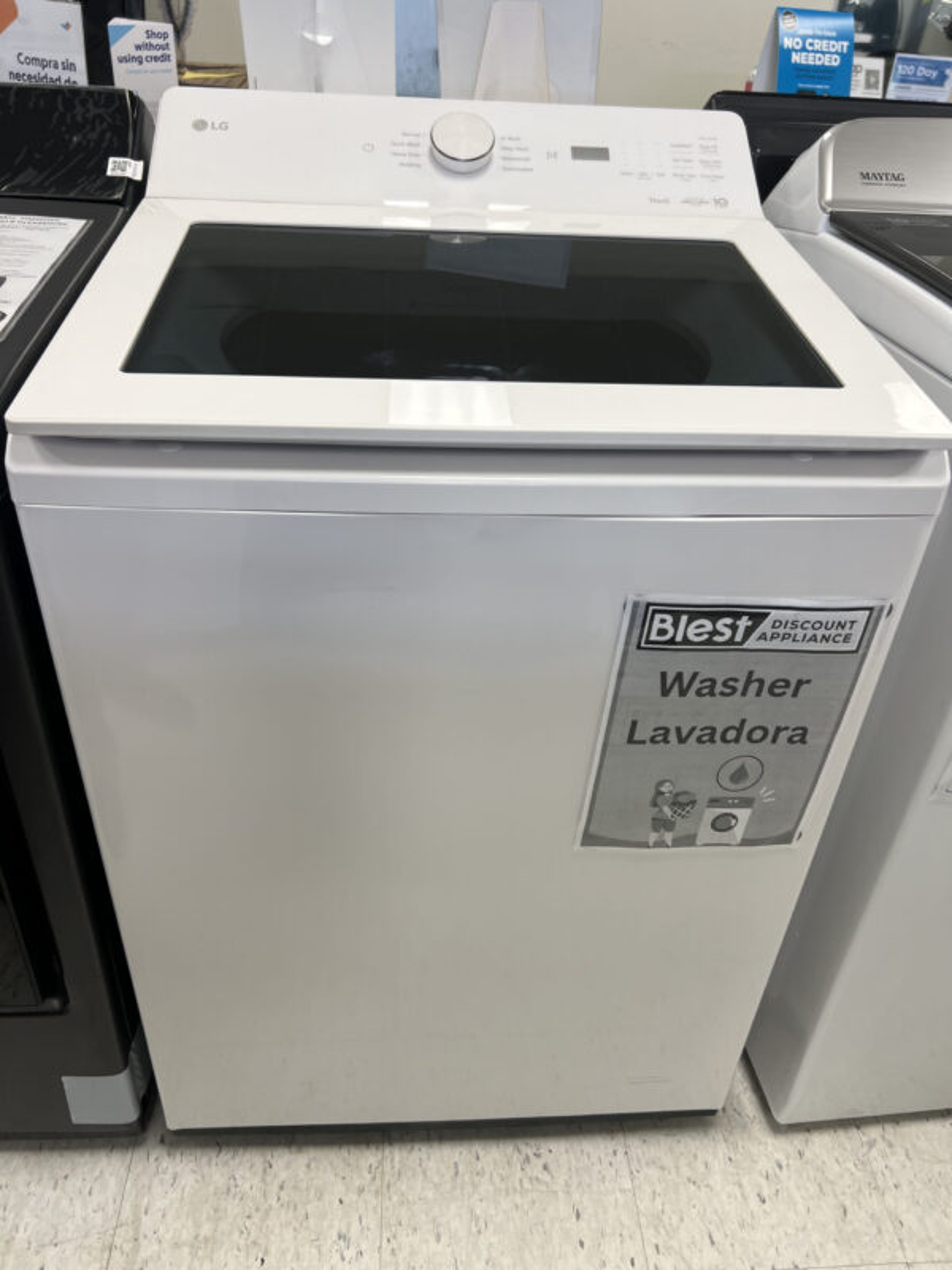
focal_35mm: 26
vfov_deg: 67.3
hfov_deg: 53.1
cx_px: 476
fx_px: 953
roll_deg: -4.3
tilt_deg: -34.6
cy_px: 635
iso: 50
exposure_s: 1/63
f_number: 1.5
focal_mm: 5.7
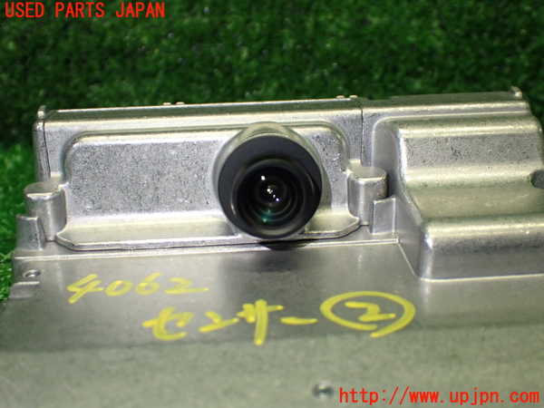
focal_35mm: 44
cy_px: 204
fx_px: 691
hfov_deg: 42.9
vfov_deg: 32.9
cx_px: 272
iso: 640
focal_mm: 7.84
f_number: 2.9
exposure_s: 1/160
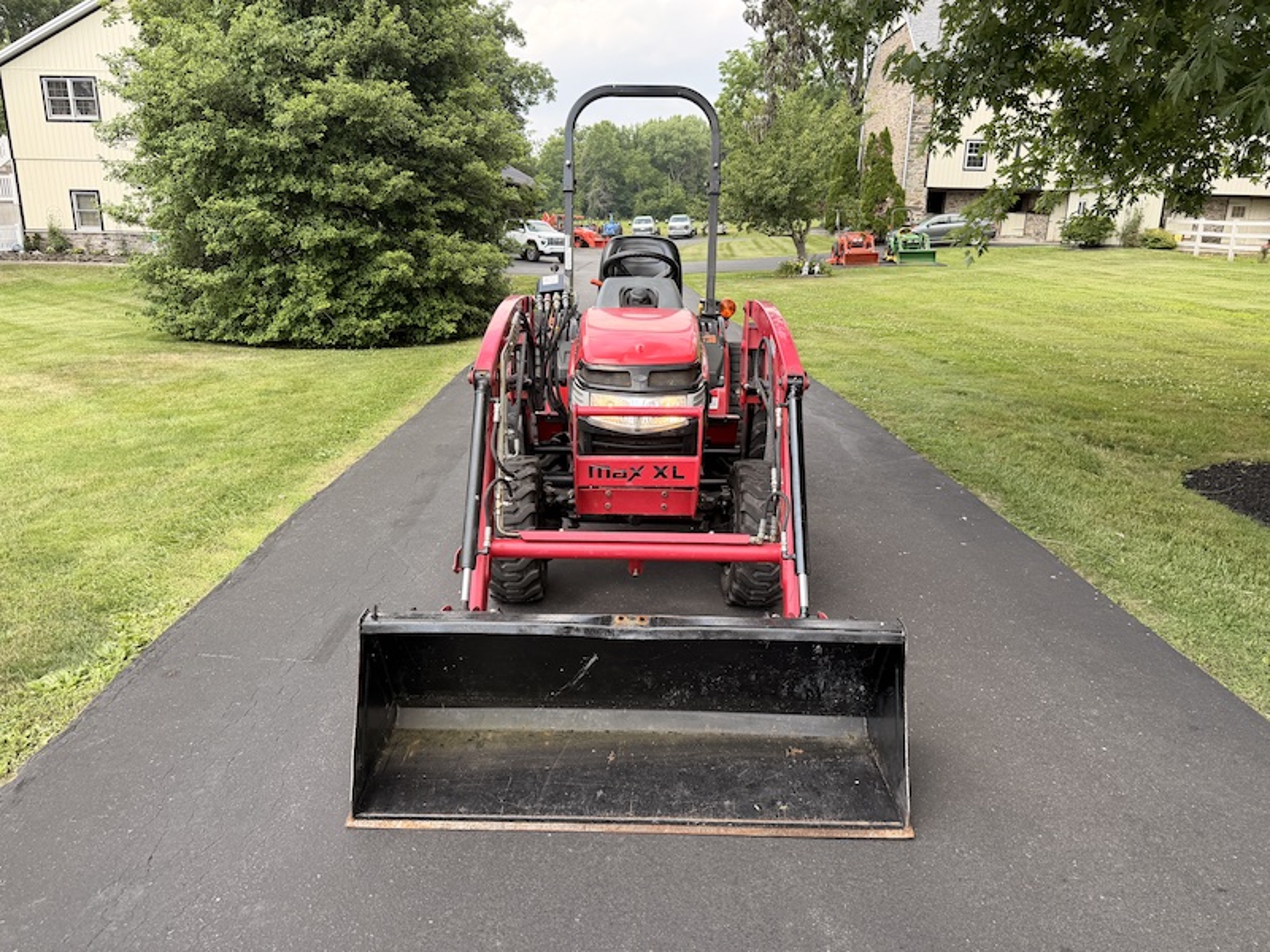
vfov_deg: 56.8
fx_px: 881
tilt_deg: -13.1
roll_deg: +0.0
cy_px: 476
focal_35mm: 24
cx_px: 635
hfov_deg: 71.6
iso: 100
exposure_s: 1/1060
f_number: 1.78
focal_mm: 6.76
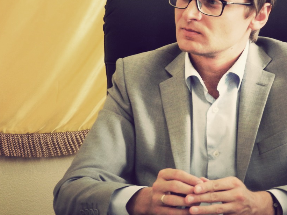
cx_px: 208
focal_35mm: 156
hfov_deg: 12.6
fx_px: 1293
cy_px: 76
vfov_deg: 9.5
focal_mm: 17.7
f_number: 4.6
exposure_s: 1/13
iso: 400
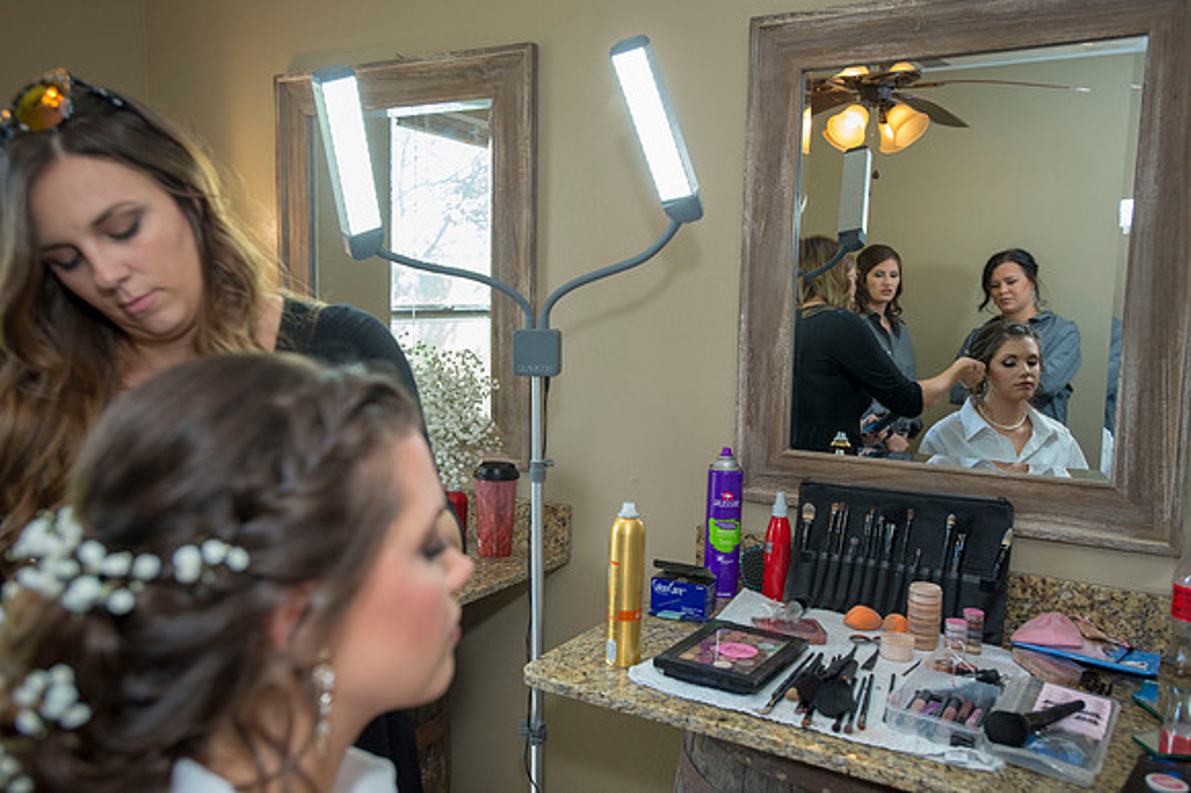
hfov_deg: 58.7
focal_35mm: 32
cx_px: 596
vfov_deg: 41.1
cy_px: 396
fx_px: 1058
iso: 1250
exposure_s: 1/320
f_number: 4
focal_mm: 32
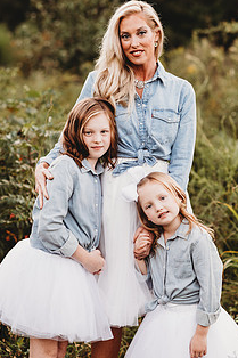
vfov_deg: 16.8
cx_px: 115
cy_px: 123
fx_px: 1211
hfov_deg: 11.2
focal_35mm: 122
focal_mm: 85
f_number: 2.2
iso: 125
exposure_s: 1/200
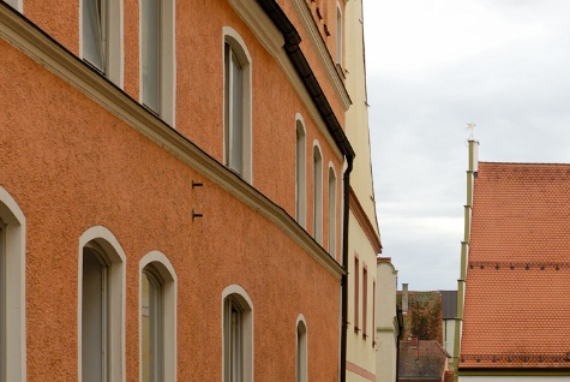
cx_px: 575
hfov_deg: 19.8
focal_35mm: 100
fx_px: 1585
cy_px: 417
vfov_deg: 13.5
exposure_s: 1/125
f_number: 8
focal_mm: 24
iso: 100
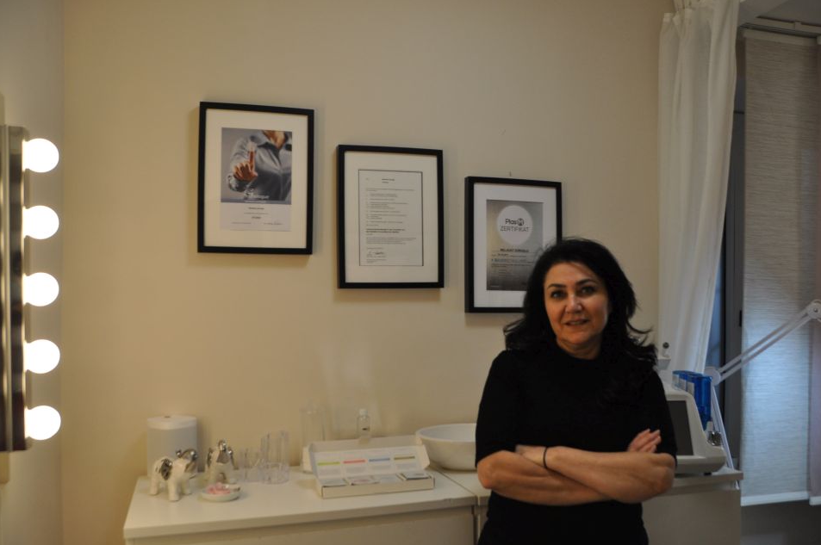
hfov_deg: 63.7
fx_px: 661
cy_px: 290
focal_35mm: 29
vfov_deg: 44.8
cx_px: 409
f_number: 4.5
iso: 400
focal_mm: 18
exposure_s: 1/80
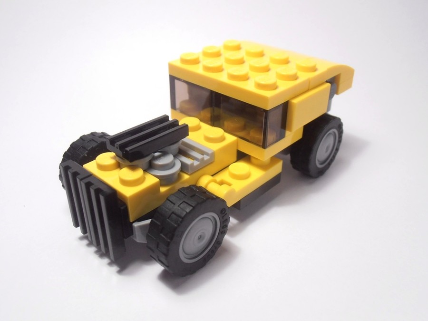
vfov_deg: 38.7
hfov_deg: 50.1
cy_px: 160
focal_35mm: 37
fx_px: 457
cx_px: 214
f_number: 3.9
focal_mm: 6.61
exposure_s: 1/50
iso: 80
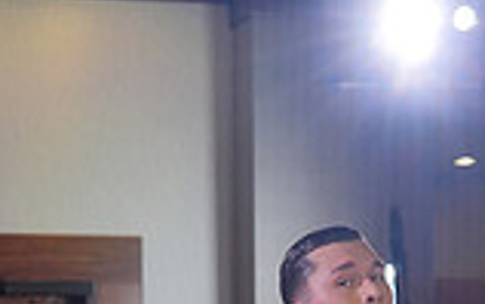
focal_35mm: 194
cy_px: 712
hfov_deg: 10.7
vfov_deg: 6.5
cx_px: 434
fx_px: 2566
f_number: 4
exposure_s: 1/500
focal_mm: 52
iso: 2000
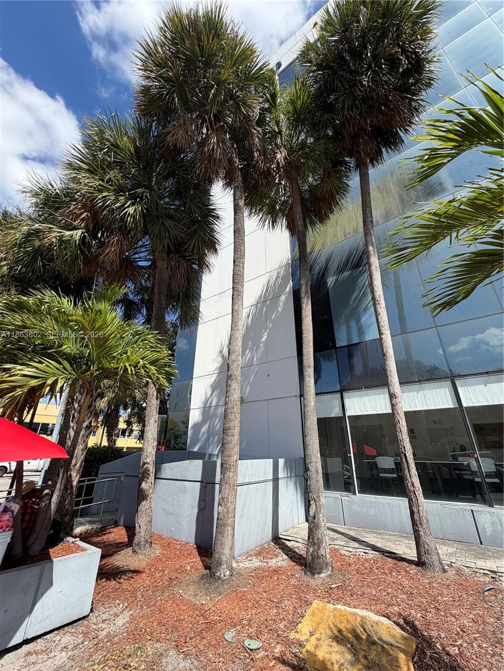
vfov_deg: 102.1
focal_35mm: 14
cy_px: 336
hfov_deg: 85.7
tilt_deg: +23.6
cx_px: 252
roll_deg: -0.4
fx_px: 272
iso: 25
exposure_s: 1/770
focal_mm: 2.22
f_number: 2.2
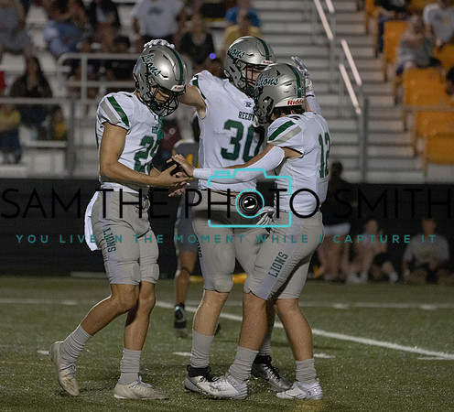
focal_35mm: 353
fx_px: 4999
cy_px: 205
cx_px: 179
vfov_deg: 4.7
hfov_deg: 5.2
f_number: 5.6
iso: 16000
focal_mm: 285
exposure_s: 1/1000
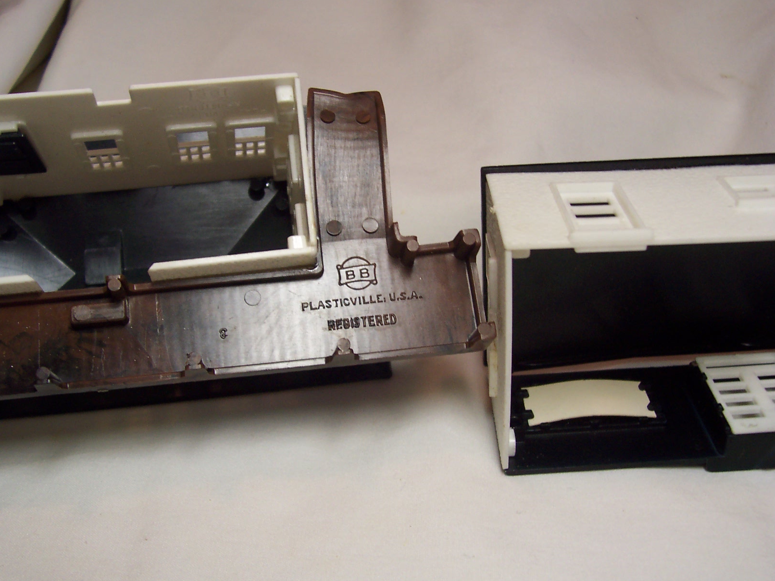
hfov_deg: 49.0
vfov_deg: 37.7
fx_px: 851
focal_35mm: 38
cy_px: 291
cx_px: 381
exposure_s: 1/45
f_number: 2.8
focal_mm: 5.6
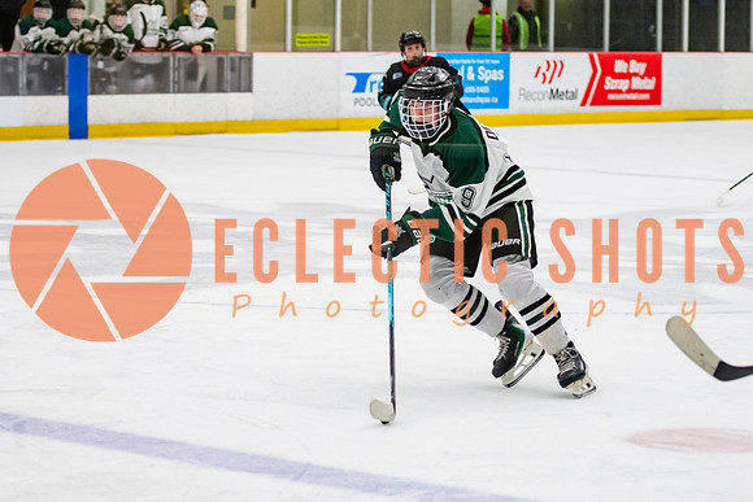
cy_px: 265
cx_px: 441
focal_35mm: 131
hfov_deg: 15.6
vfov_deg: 10.4
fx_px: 2749
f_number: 3.2
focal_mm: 70
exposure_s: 1/640
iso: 2000
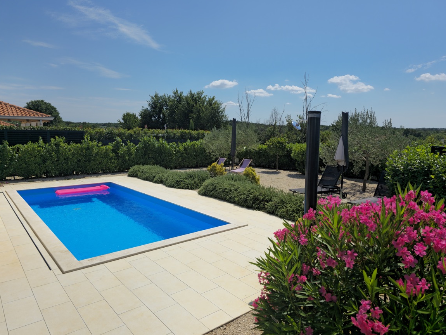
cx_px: 215
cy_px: 174
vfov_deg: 56.8
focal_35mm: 24
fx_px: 309
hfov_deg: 71.6
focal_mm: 6.3
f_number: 1.7
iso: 12
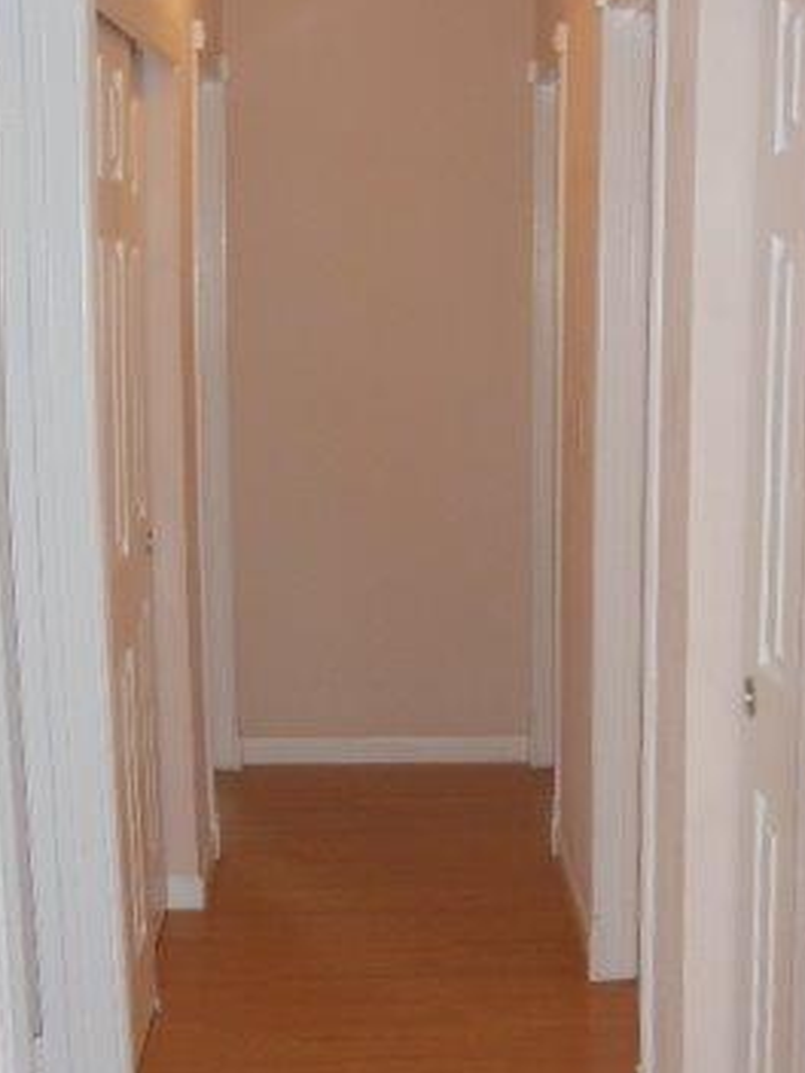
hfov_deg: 18.4
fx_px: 2481
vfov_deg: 24.4
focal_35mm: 80
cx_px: 415
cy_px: 472
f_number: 3.5
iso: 200
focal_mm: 6
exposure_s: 1/30
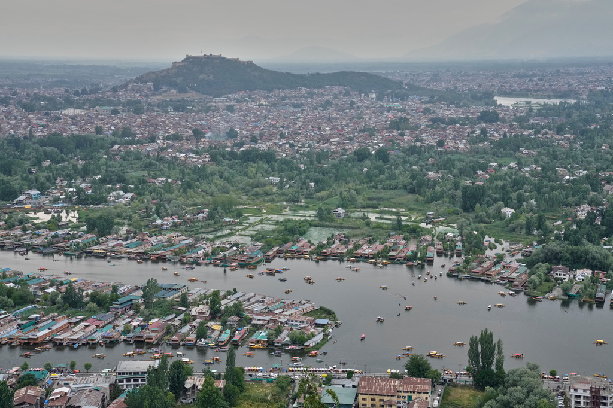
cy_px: 204
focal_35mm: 60
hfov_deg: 33.4
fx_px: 1021
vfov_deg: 22.6
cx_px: 306
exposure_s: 1/320
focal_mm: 60
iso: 1000
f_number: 9
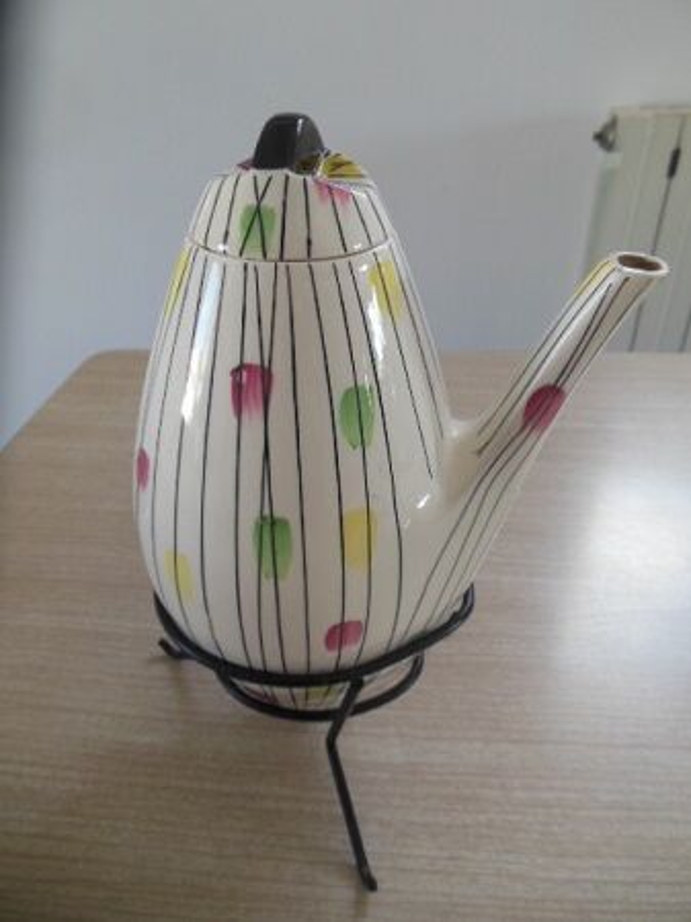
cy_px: 461
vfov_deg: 69.4
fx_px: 666
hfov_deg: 54.8
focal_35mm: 25
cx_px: 346
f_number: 3.2
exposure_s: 1/50
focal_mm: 4.5
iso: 125
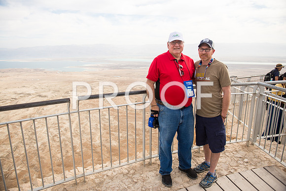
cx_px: 143
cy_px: 96
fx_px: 191
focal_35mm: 24
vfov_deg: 53.2
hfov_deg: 73.7
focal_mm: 24
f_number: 2.8
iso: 200
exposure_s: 1/2500
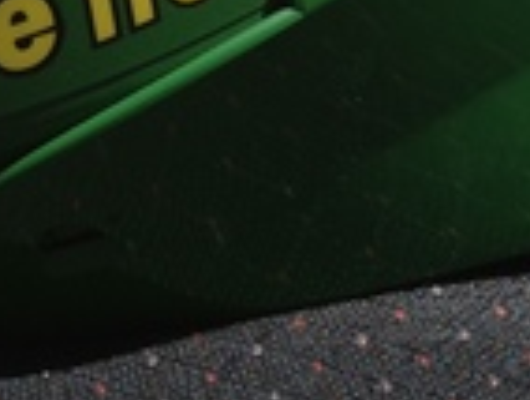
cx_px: 246
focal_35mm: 134
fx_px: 2055
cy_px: -236
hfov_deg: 14.7
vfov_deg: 10.6
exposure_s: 1/2513
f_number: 2.4
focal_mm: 4.28
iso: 50
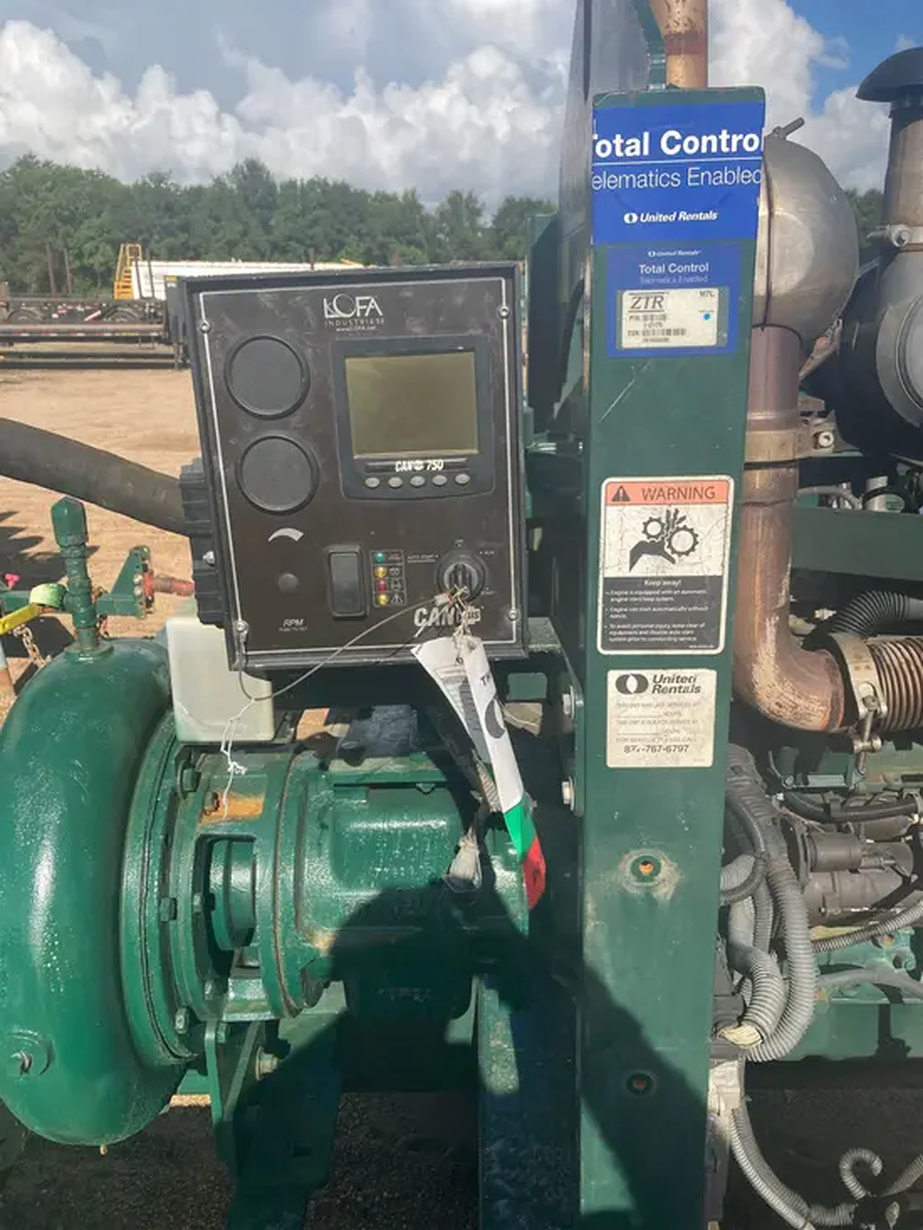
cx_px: 462
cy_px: 615
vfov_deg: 63.4
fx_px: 995
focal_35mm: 28
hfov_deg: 49.8
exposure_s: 1/1736
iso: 20
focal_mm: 3.99
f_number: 1.8
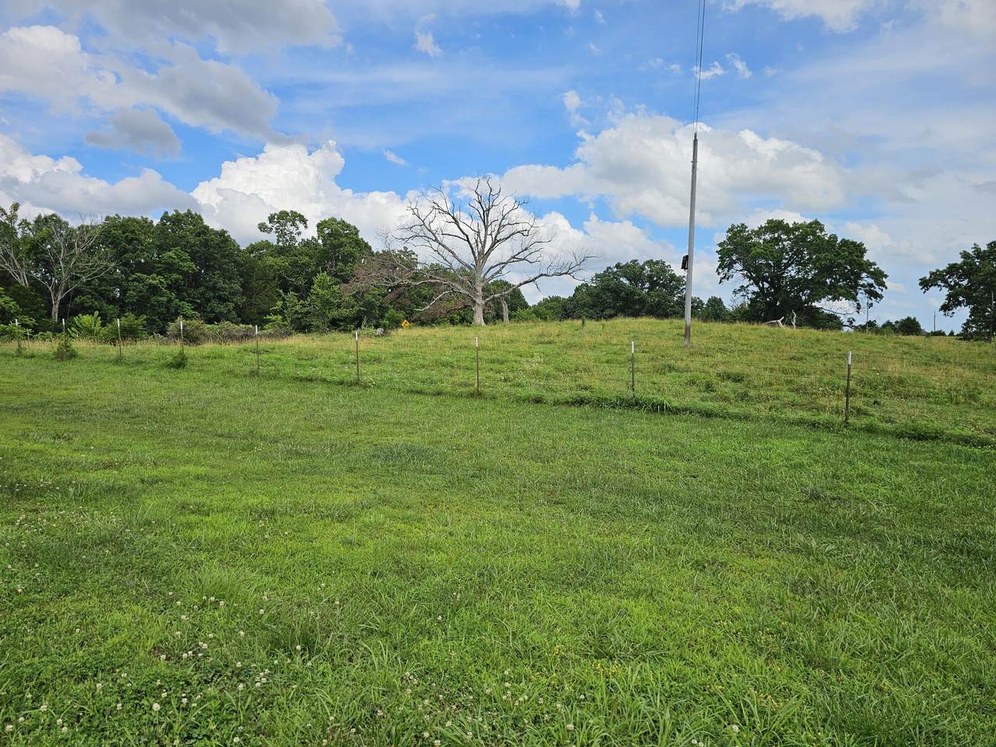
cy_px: 374
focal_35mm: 23
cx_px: 498
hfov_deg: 73.9
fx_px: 662
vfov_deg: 58.9
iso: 12
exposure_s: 1/1176
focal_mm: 6.3
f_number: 1.7
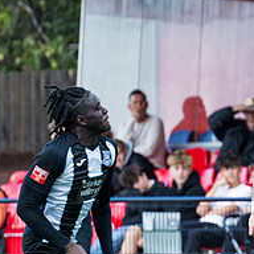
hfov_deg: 1.5
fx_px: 9605
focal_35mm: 1157
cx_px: 227
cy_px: 189
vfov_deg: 1.5
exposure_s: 1/1250
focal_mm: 250
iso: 800
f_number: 4.5
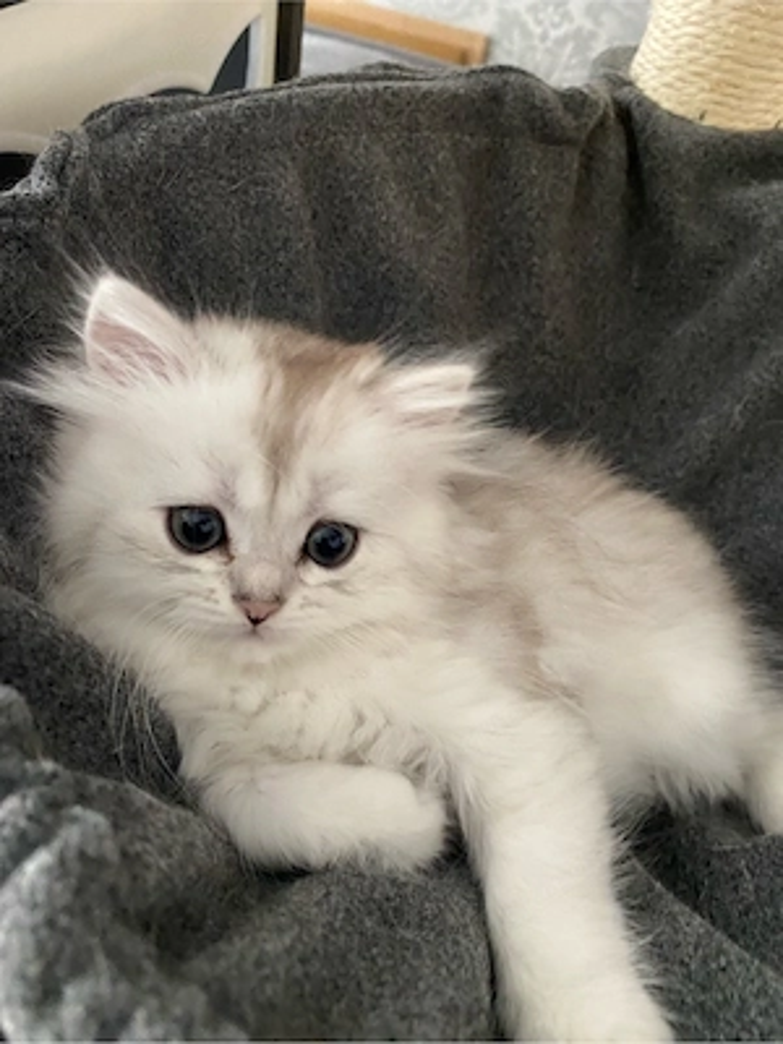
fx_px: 784
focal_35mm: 26
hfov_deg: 53.1
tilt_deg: -45.0
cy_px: 522
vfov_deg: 67.3
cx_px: 392
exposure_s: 1/30
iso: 640
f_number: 1.8
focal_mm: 4.25
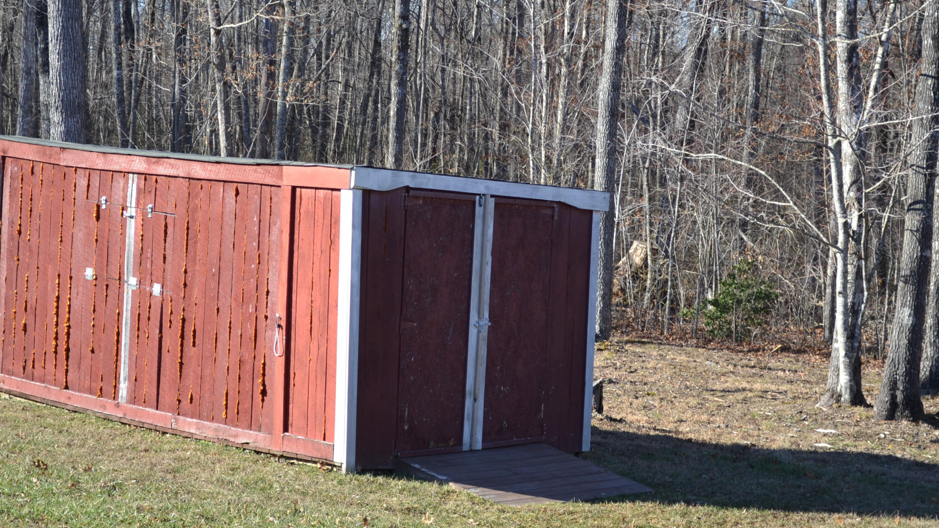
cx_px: 409
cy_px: 209
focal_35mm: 88
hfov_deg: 24.2
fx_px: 2191
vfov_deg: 13.7
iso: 100
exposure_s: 1/160
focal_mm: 46
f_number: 6.3
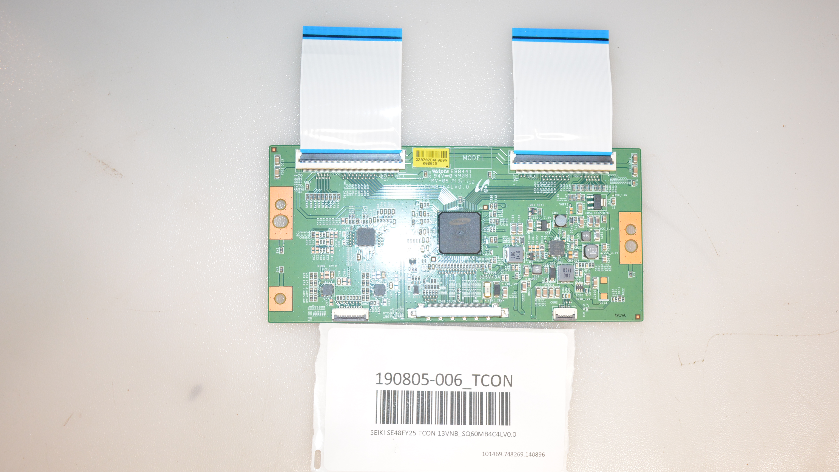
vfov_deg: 29.1
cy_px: 302
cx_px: 475
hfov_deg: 49.6
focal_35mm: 41
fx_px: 904
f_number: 3.8
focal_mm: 21
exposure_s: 1/200
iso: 1000
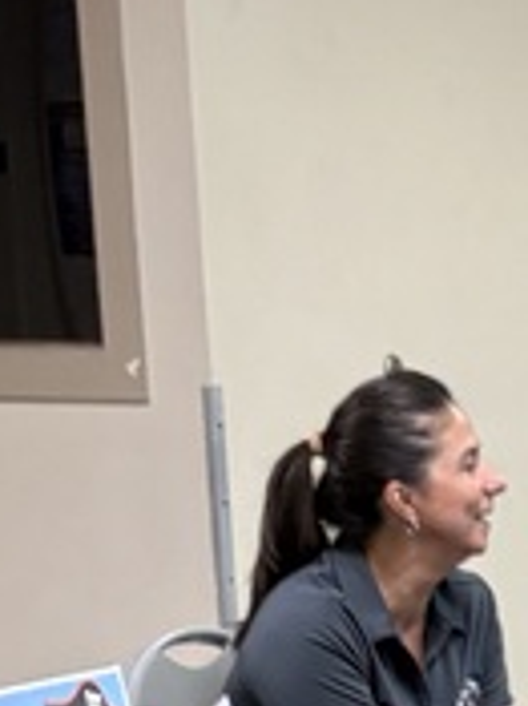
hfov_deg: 9.6
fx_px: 3095
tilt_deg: -15.9
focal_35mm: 152
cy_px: 1126
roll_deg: +3.6
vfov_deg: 12.3
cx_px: 673
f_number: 1.6
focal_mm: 5.96
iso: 160
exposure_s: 1/60
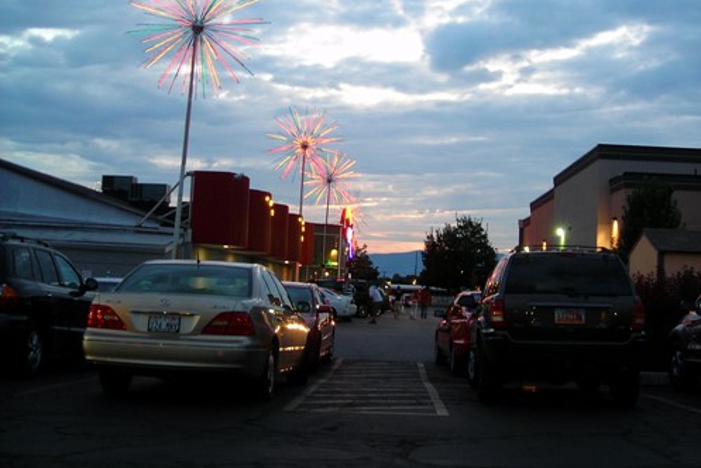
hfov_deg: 37.5
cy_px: 146
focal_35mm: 53
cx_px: 351
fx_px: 1033
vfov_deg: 25.4
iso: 53
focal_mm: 6.3
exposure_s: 1/3.9
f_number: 3.2
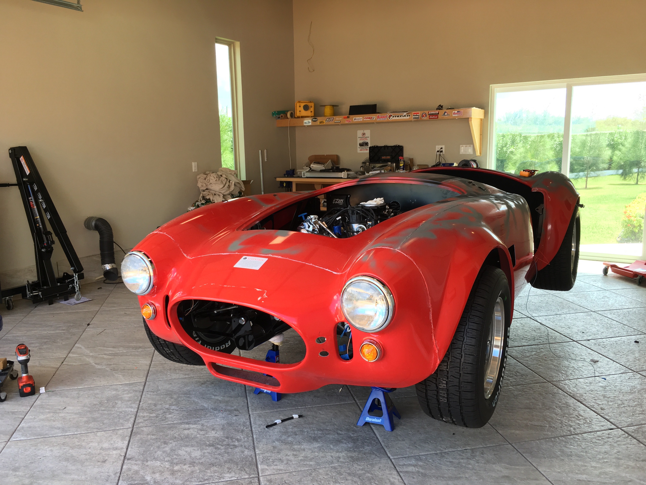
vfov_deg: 48.2
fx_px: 541
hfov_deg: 61.7
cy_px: 242
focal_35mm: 29
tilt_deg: -9.2
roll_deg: +1.9
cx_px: 323
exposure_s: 1/120
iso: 32
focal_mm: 4.15
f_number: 2.2
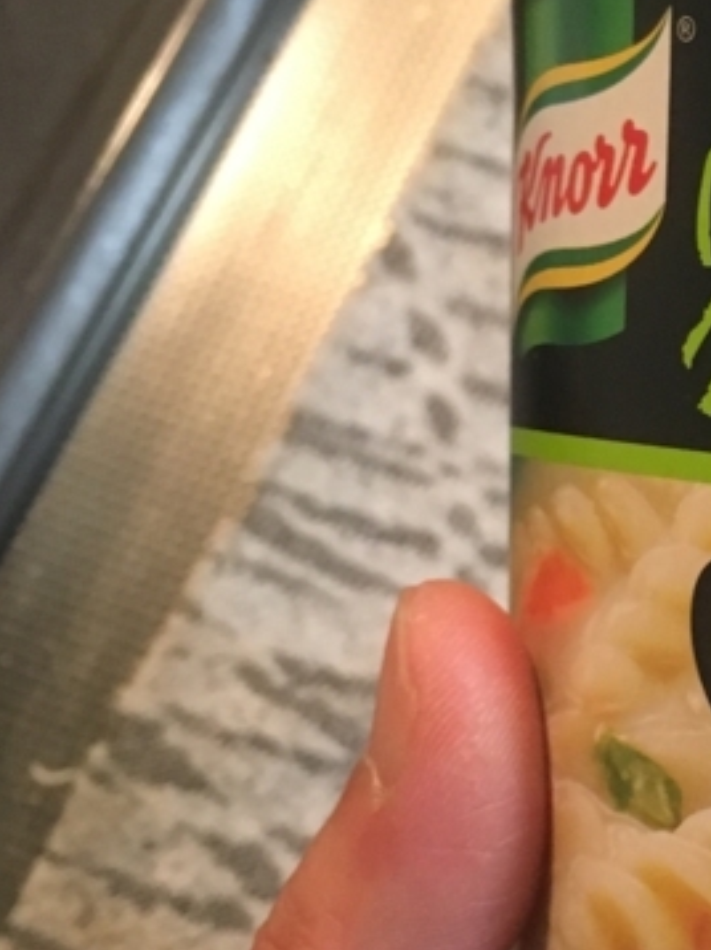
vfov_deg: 23.6
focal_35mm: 83
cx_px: 974
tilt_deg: -69.1
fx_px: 2276
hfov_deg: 16.6
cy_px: 467
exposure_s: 1/33
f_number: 2.2
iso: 200
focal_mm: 4.15
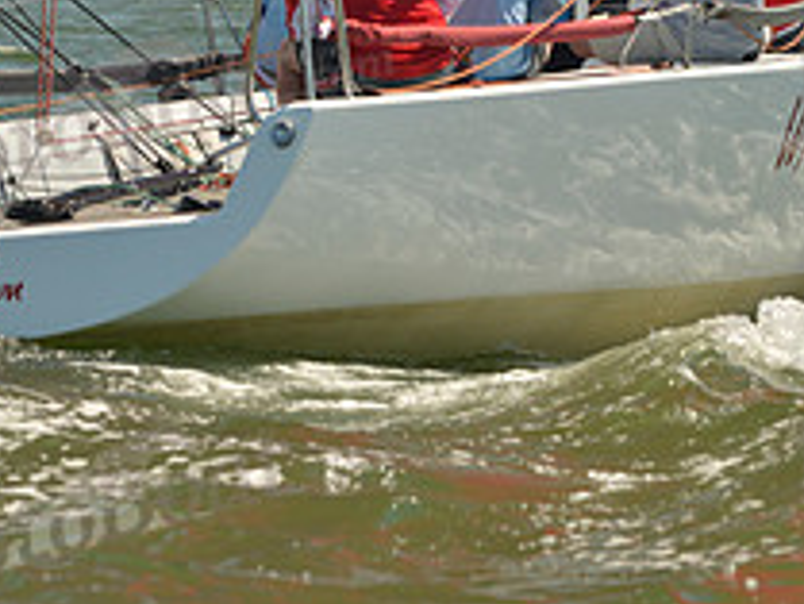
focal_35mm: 320
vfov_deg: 4.6
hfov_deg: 6.2
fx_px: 7437
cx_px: 596
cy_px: -137
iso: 200
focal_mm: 120
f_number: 5
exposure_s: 1/800
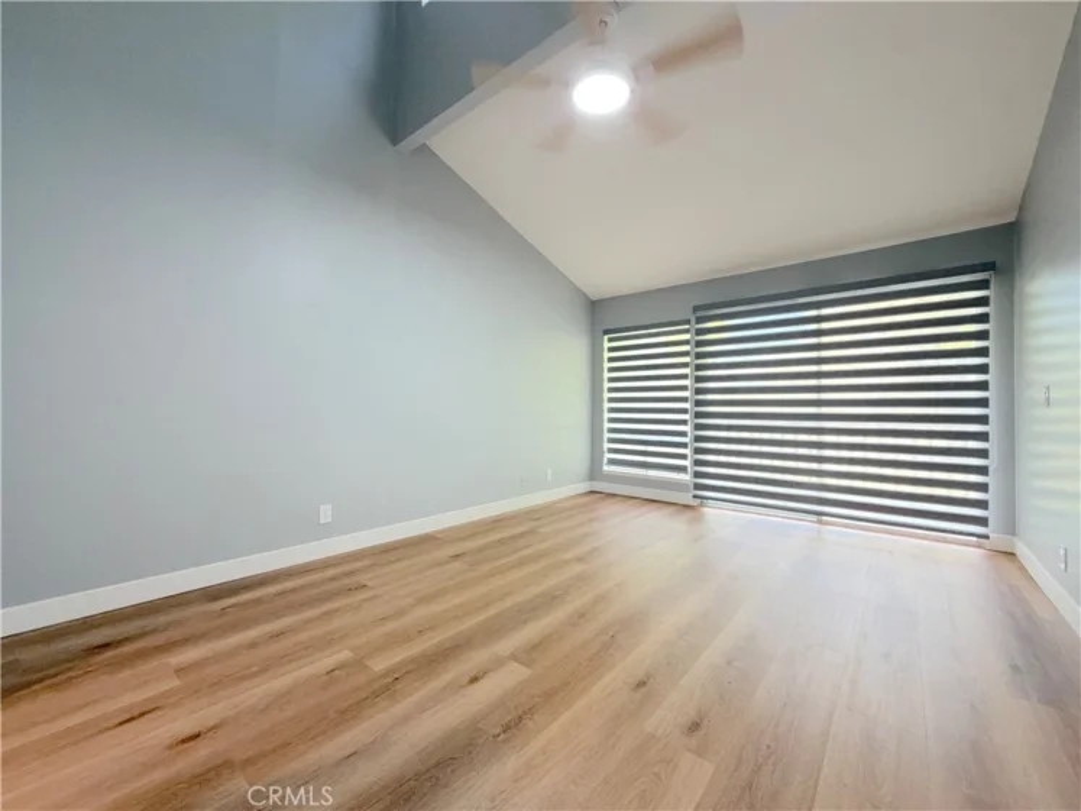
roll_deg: +0.1
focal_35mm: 14
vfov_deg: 85.7
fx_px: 437
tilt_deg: +0.8
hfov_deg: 102.1
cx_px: 540
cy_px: 406
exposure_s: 1/60
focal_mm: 2.22
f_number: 2.2
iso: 200
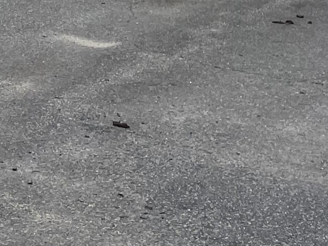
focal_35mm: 121
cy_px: -266
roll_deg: +0.8
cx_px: -281
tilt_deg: +3.6
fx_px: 1146
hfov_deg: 14.2
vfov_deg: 11.0
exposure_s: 1/433
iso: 32
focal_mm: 4.2
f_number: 1.6
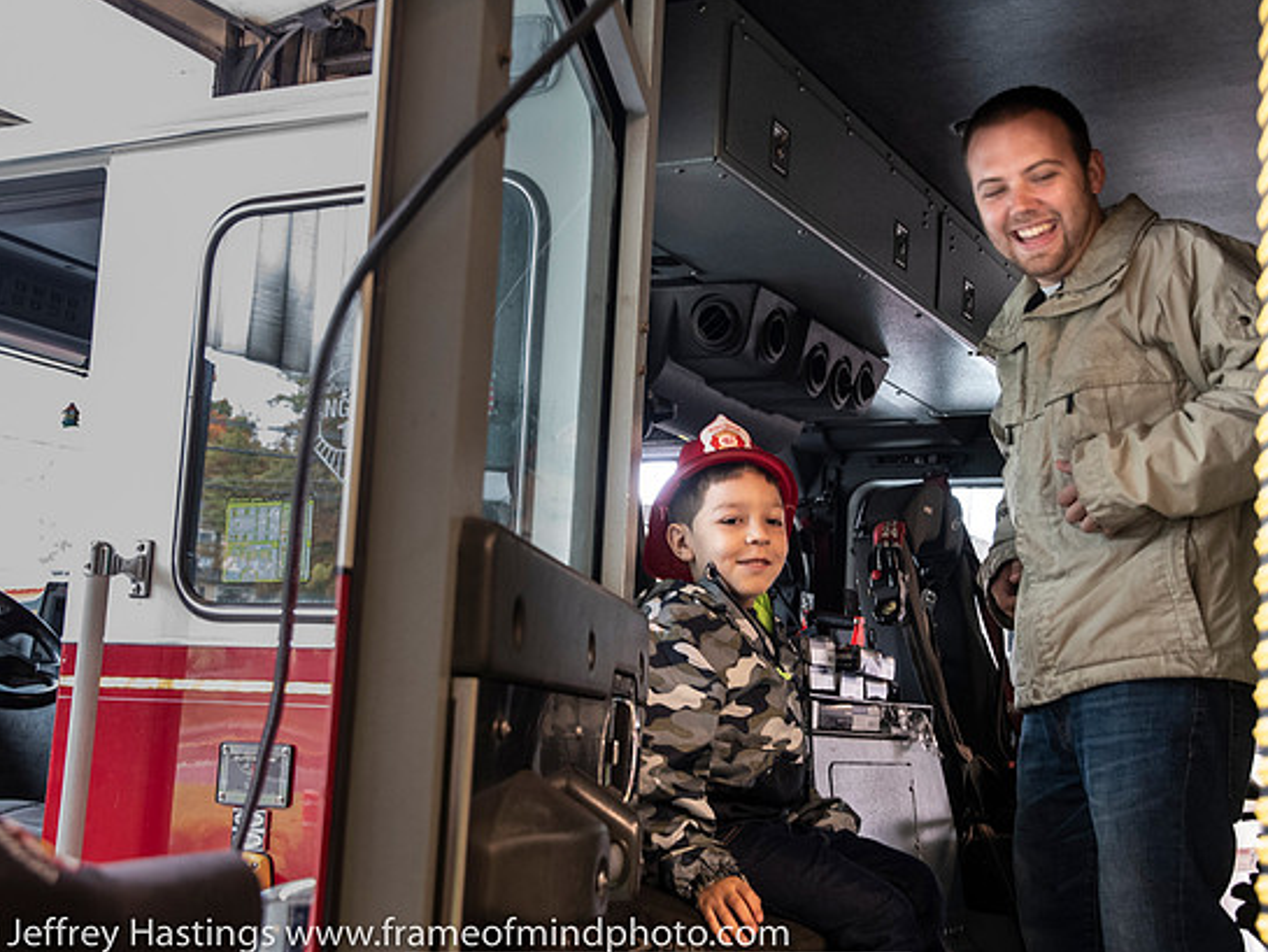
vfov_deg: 30.9
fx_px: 1722
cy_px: 499
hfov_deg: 40.4
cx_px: 695
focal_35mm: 47
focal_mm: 27
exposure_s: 1/40
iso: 2000
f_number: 4
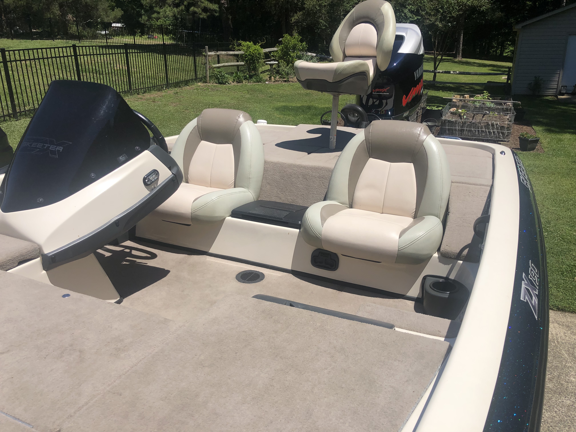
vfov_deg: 49.7
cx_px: 288
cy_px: 216
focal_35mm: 28
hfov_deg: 63.4
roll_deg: +2.2
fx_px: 466
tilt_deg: -18.8
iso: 20
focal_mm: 4
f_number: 1.8
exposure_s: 1/3205
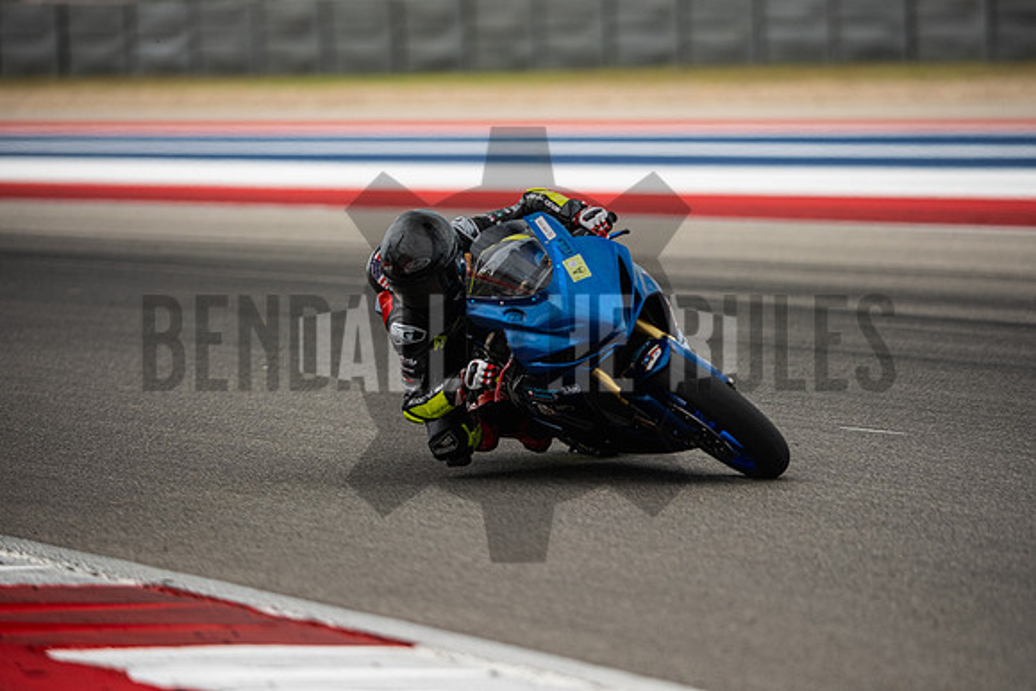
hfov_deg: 6.9
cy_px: 346
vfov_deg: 4.6
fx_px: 8635
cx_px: 518
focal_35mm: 300
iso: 320
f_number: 2
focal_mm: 200
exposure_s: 1/4000
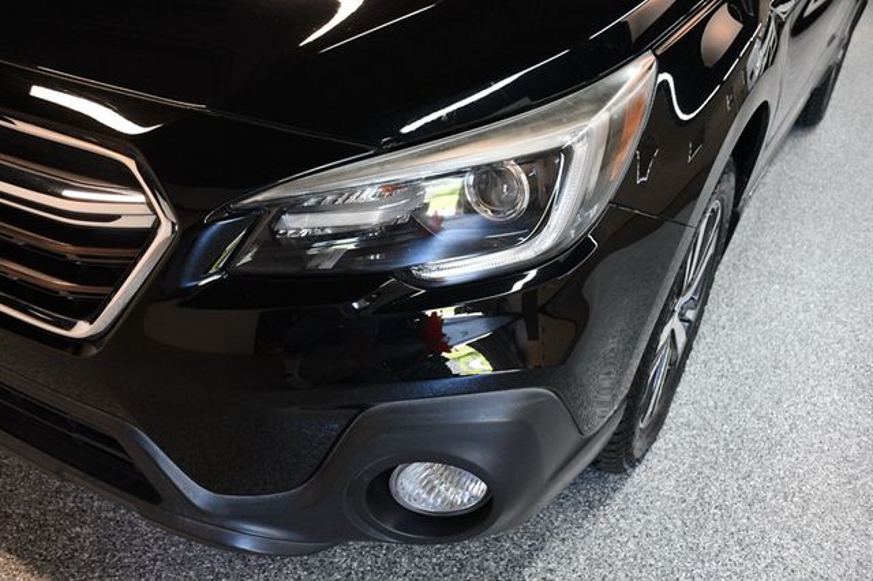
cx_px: 436
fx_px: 824
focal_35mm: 34
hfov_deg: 55.8
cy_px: 290
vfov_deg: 38.8
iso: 1800
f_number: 3.8
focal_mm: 23
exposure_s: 1/125
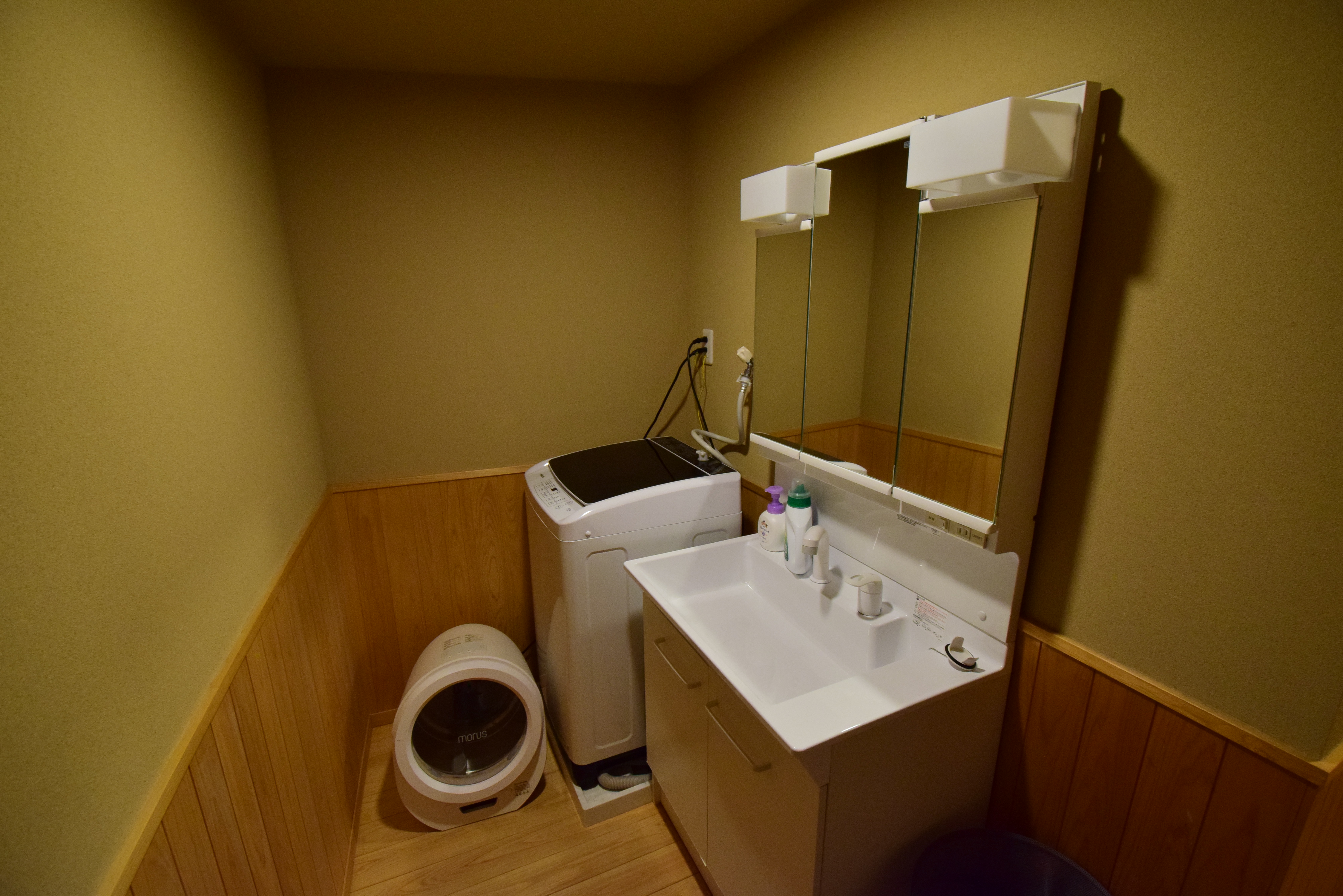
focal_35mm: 15
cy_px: 448
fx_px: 560
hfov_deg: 100.4
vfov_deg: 77.4
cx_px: 672
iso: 1250
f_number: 6.7
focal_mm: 10
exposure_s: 1/45
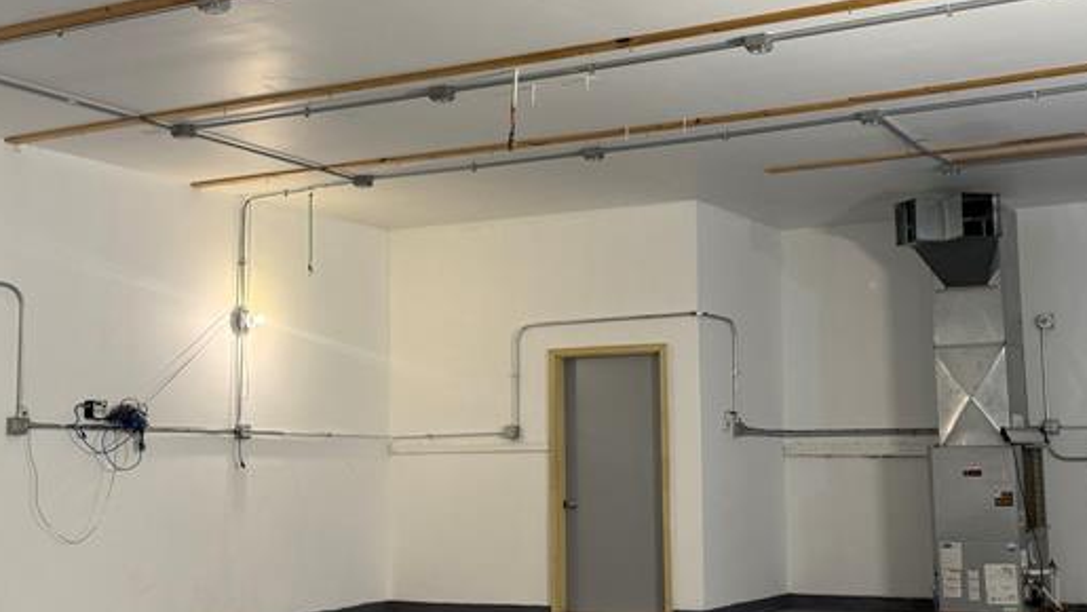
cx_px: 561
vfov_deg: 23.1
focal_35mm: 52
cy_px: 293
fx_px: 1499
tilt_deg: +7.2
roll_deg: +0.5
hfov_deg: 39.8
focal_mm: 6.76
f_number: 1.78
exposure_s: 1/60
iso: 125
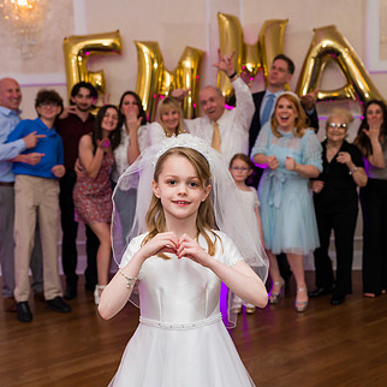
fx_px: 620
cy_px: 225
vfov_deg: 34.6
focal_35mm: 49
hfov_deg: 34.6
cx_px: 218
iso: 1250
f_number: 5
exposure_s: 1/200
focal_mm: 32
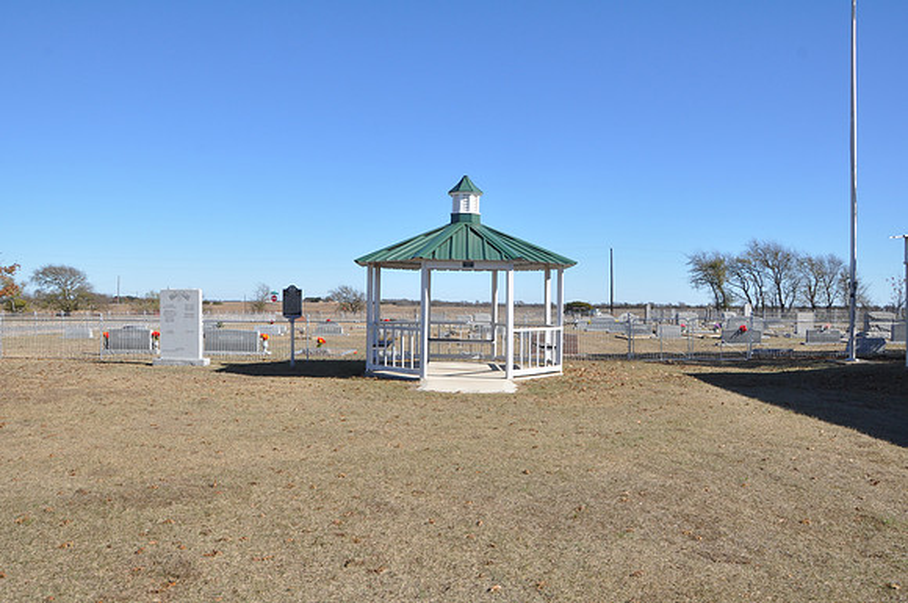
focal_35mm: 27
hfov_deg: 67.5
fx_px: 680
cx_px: 454
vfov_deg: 47.8
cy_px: 302
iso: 200
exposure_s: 1/125
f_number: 11
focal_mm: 18
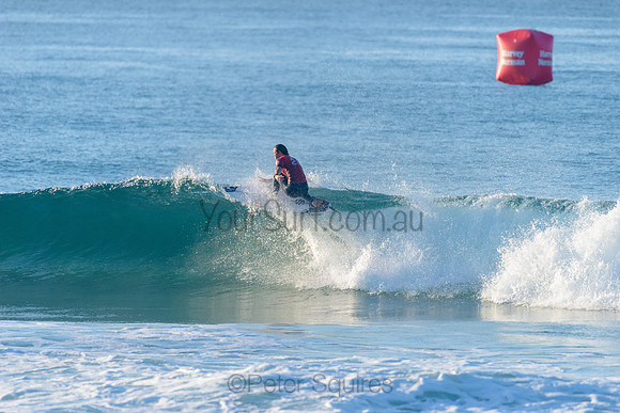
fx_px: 8614
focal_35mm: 500
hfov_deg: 4.1
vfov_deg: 2.8
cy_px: 206
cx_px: 310
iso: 360
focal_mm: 500
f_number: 5.6
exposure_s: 1/2000
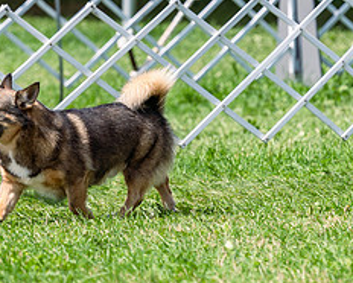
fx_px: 5709
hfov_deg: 3.5
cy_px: 38
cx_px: 17
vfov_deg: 2.8
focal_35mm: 546
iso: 100
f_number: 4.5
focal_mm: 200
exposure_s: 1/1000
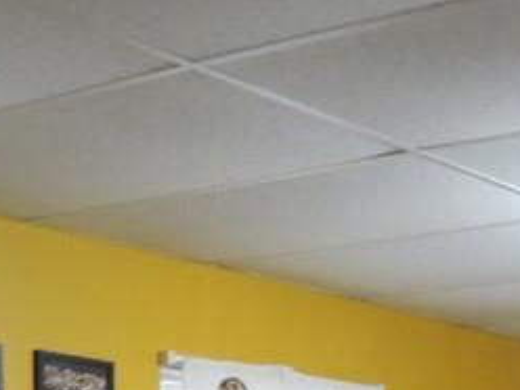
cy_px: 719
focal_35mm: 99
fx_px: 1487
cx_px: 512
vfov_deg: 13.3
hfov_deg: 19.3
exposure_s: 1/8
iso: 500
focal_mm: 4.3
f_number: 3
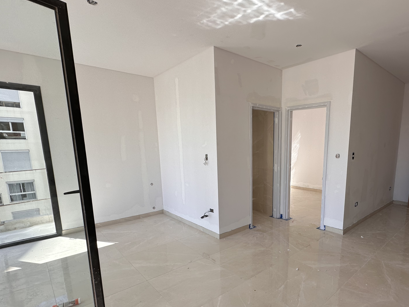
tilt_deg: -11.3
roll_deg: +0.2
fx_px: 236
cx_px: 243
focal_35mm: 20
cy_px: 188
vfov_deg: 65.2
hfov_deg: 80.9
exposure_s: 1/367
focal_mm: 2.22
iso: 40
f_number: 2.2
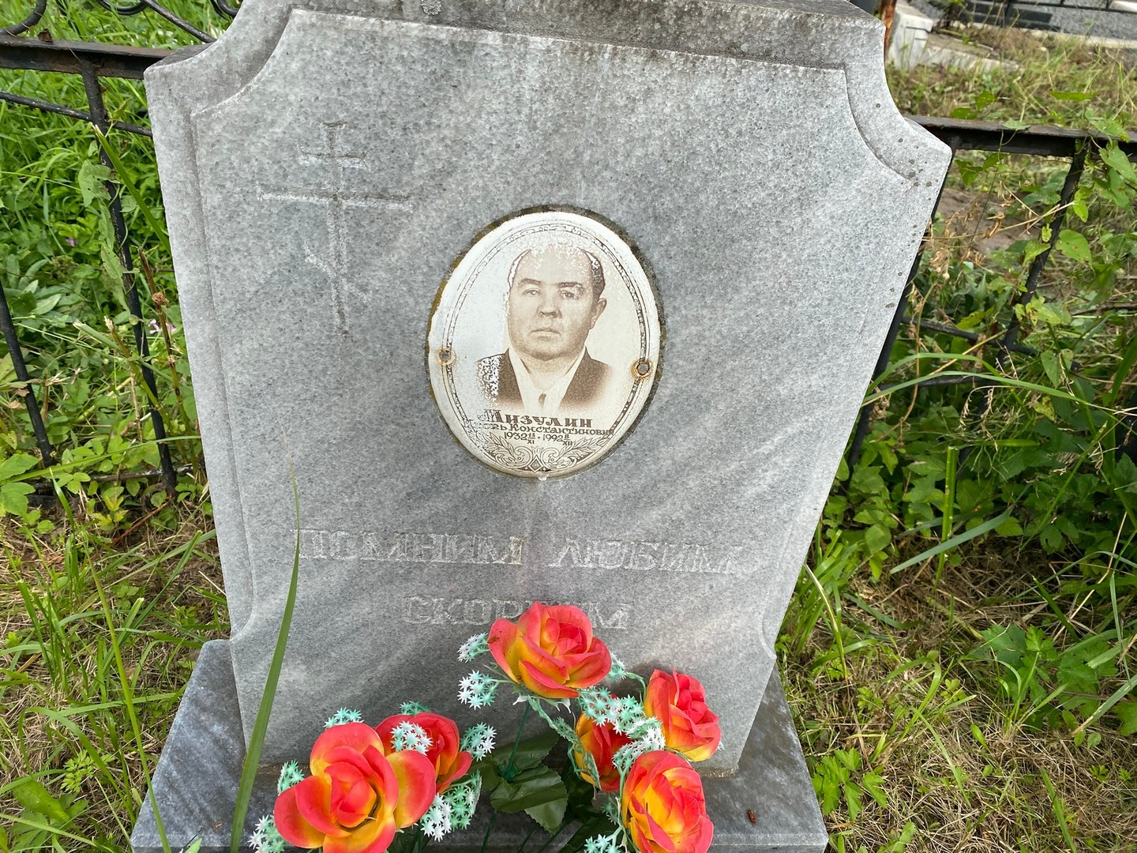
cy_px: 426
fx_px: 854
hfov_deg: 67.3
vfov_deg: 53.1
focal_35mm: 26
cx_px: 568
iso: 32
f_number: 1.8
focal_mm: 4.25
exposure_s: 1/1484
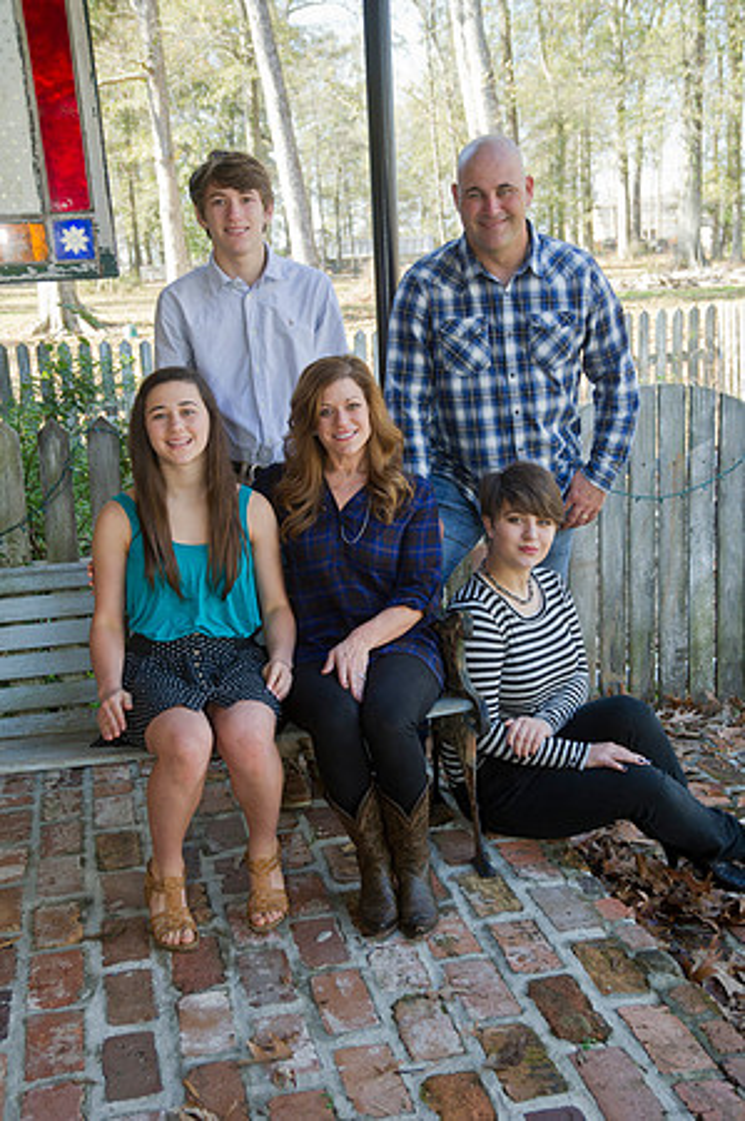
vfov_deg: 43.6
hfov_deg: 29.8
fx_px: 1400
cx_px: 372
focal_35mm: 45
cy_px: 560
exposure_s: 1/125
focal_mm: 45
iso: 400
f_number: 6.3
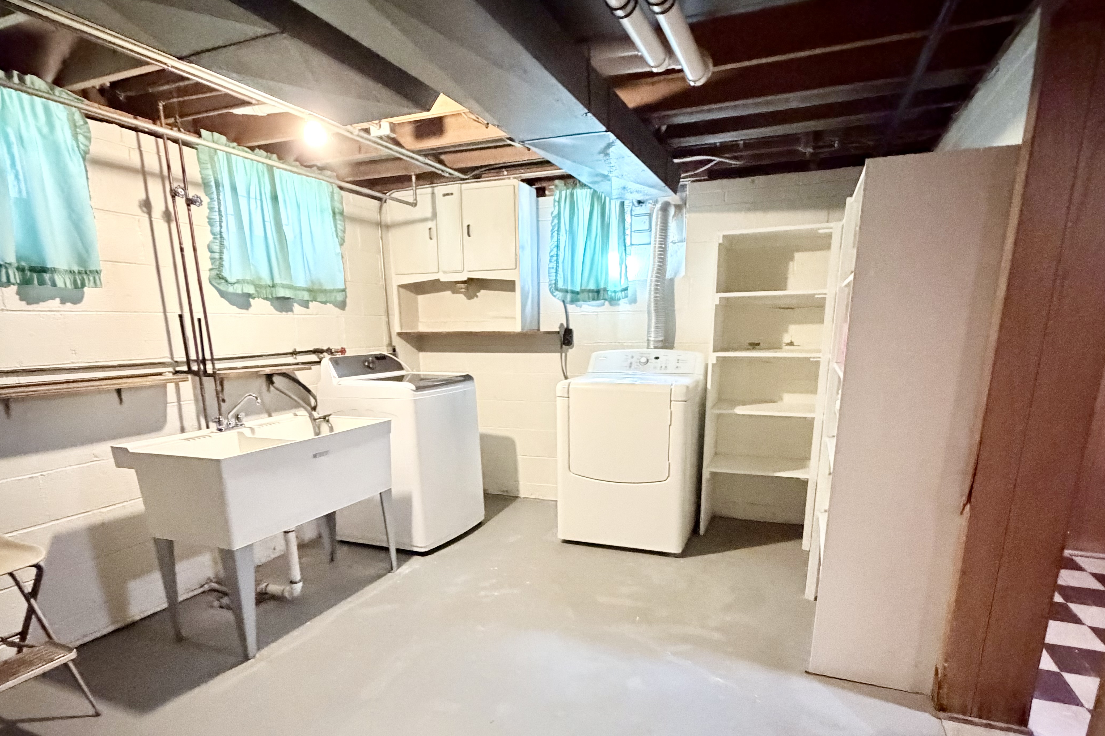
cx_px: 549
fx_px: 614
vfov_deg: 60.8
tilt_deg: -13.5
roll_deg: +1.0
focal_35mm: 20
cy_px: 476
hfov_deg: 84.0
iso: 1250
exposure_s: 1/60
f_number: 2.2
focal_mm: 2.22
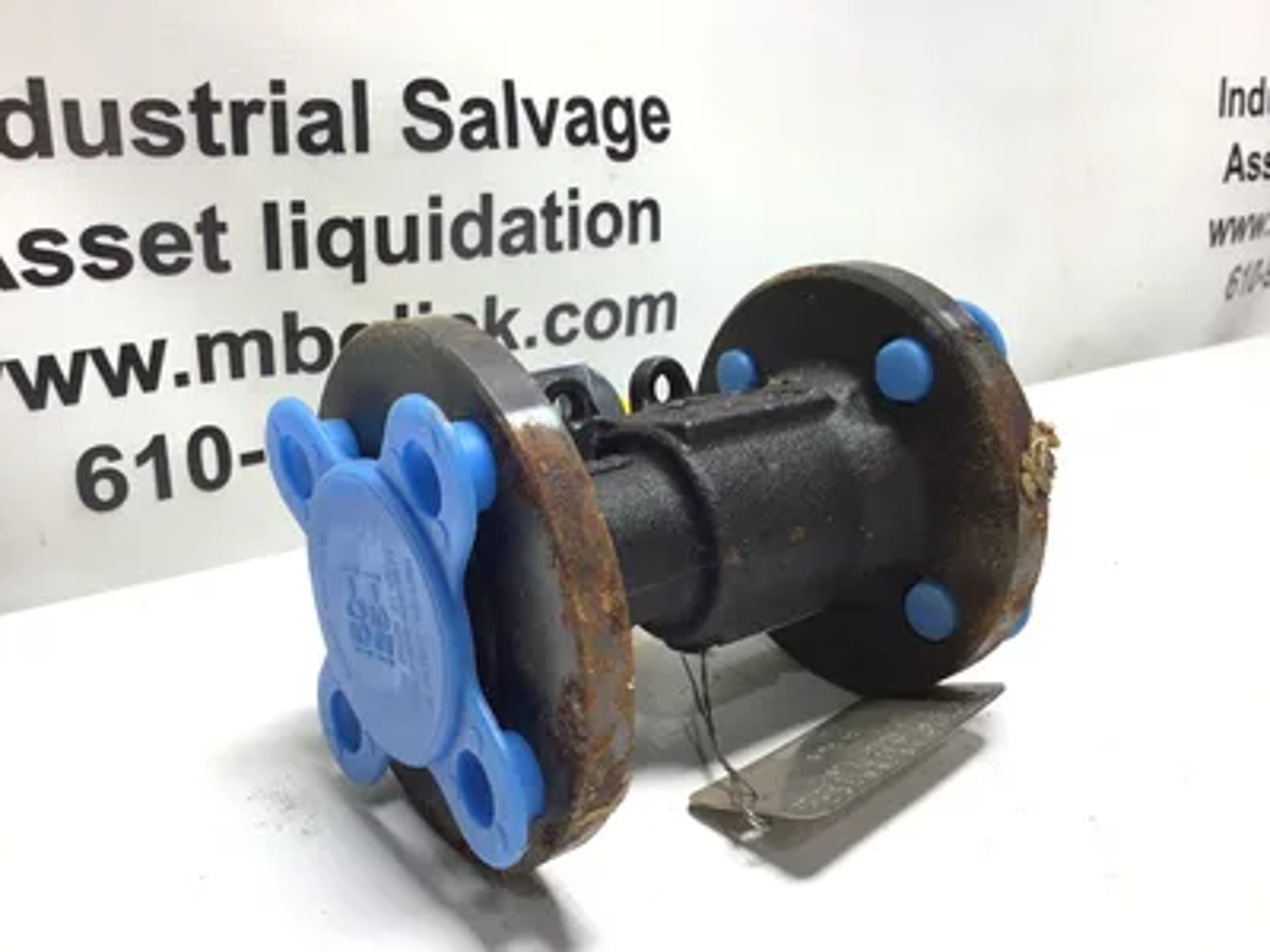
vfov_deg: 45.4
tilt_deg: -18.9
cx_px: 635
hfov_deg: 58.4
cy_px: 476
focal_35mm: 31
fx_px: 1137
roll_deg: +0.8
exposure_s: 1/100
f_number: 2.4
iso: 32
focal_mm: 3.3
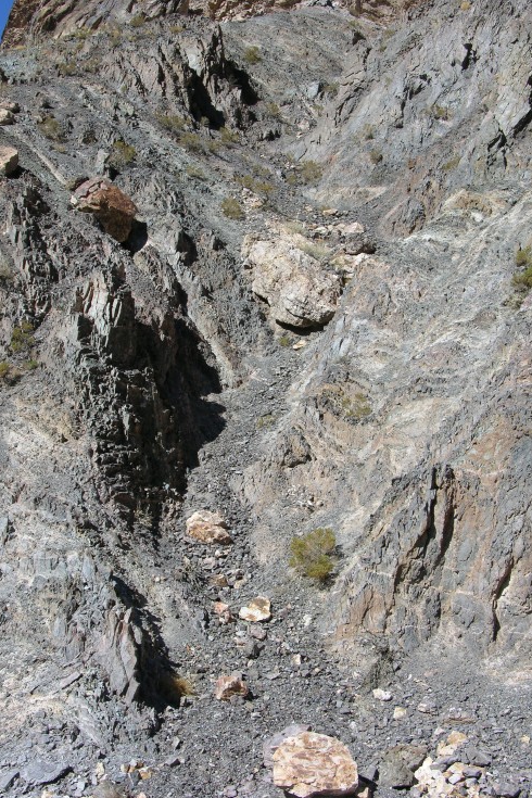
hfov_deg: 27.0
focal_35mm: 50
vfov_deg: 39.6
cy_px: 398
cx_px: 274
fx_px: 1108
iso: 50
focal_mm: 11.6
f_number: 5.9
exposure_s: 1/245
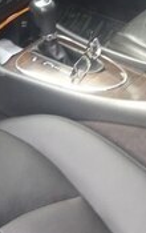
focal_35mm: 84
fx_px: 533
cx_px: -97
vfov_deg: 24.4
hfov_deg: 14.2
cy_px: 61
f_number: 1.9
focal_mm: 3.7
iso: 125
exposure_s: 1/33
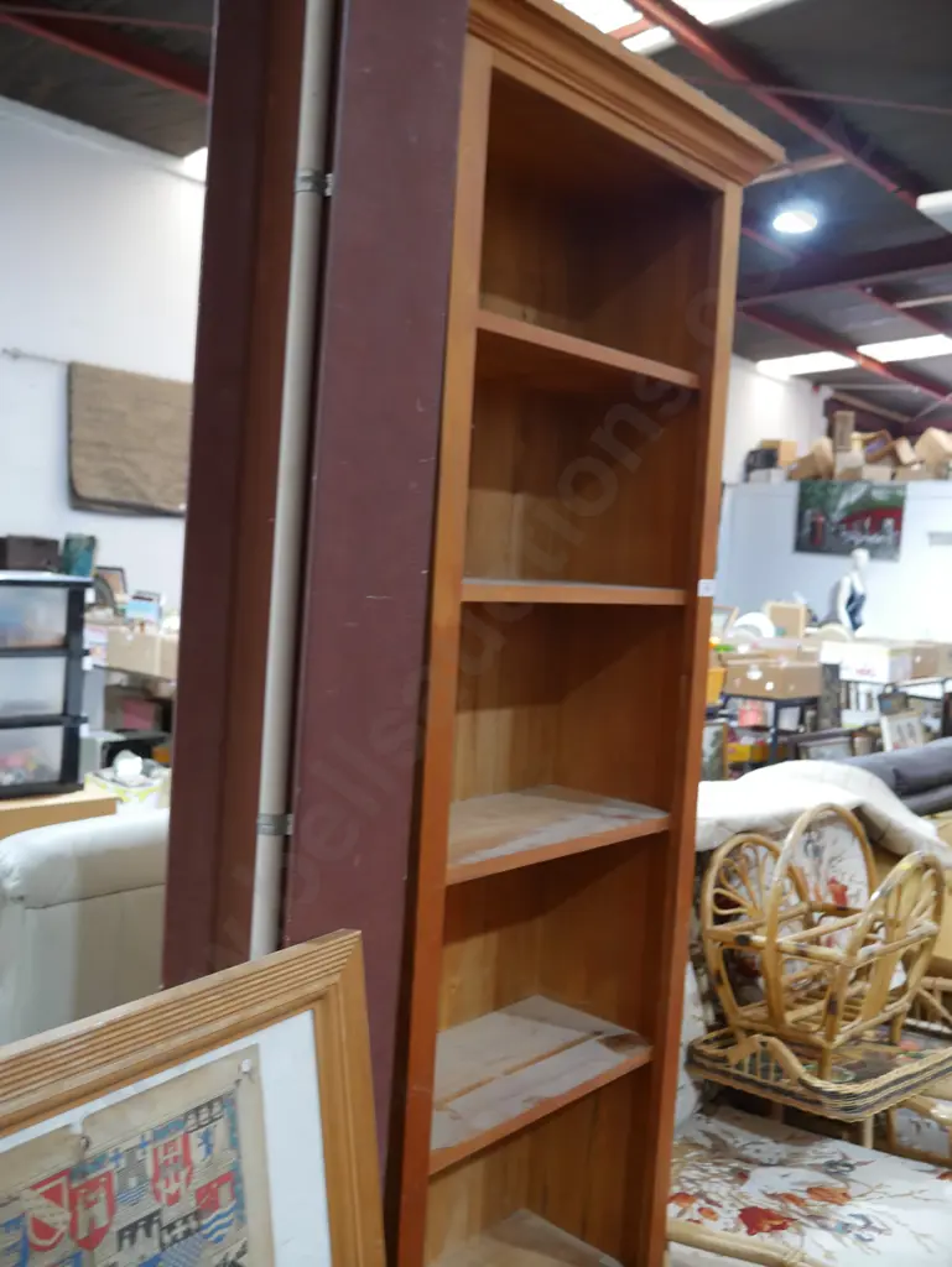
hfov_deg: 44.2
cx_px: 476
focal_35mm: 32
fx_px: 1172
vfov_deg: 56.8
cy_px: 634
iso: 1000
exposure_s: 1/60
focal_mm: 16
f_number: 3.6
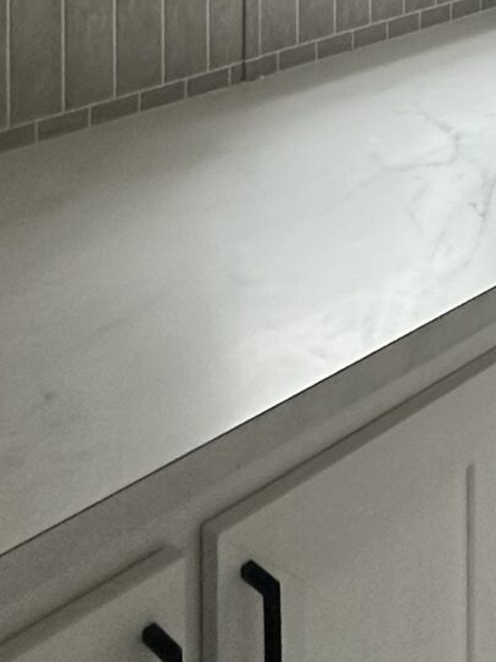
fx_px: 1261
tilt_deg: -1.6
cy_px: -327
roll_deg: -0.7
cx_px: 625
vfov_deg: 23.6
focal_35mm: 66
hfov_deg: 20.5
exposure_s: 1/99
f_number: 2.2
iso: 200
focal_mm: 2.22
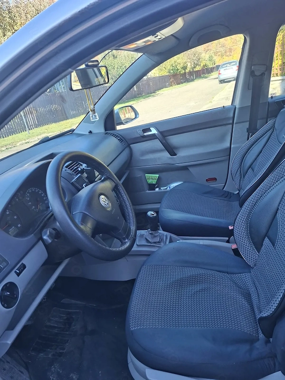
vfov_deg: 73.9
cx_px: 142
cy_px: 190
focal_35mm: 23
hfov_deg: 58.9
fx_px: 252
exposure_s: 1/100
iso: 50
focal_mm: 5.54
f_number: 1.8
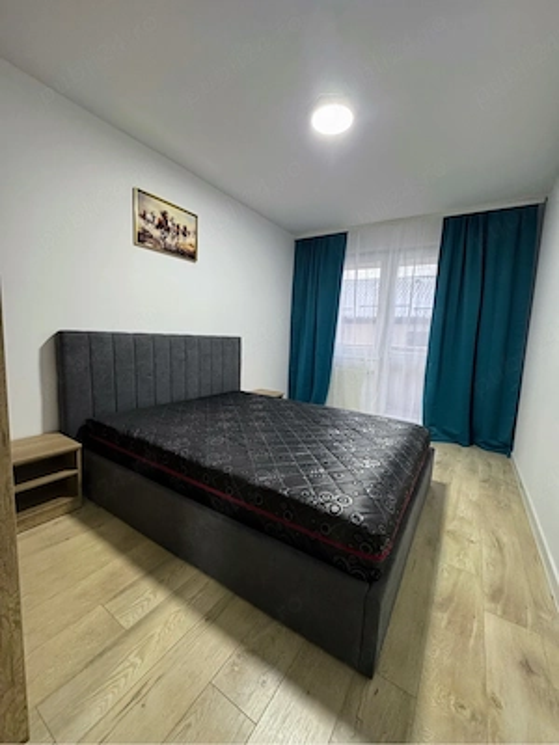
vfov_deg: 102.1
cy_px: 372
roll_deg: -2.8
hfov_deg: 85.7
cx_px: 280
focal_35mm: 14
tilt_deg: -6.7
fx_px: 301
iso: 320
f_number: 2.2
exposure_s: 1/60
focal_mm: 2.22
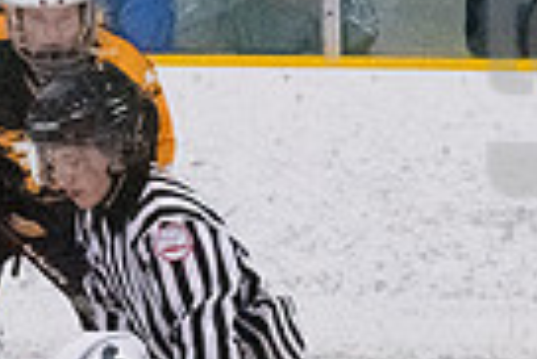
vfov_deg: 1.1
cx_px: 47
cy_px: 635
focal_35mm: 1275
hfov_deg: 1.6
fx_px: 19039
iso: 8000
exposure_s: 1/1600
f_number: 5
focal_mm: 200
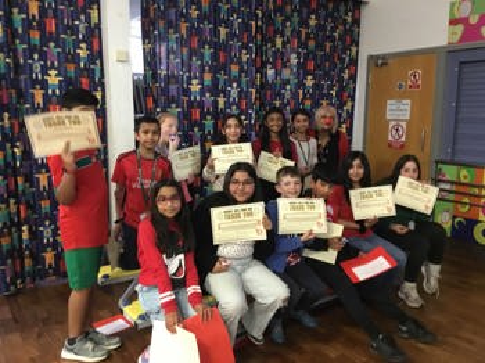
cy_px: 182
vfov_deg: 45.4
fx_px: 434
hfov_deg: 58.4
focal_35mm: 31
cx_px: 242
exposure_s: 1/17
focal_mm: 3.3
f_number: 2.4
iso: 250
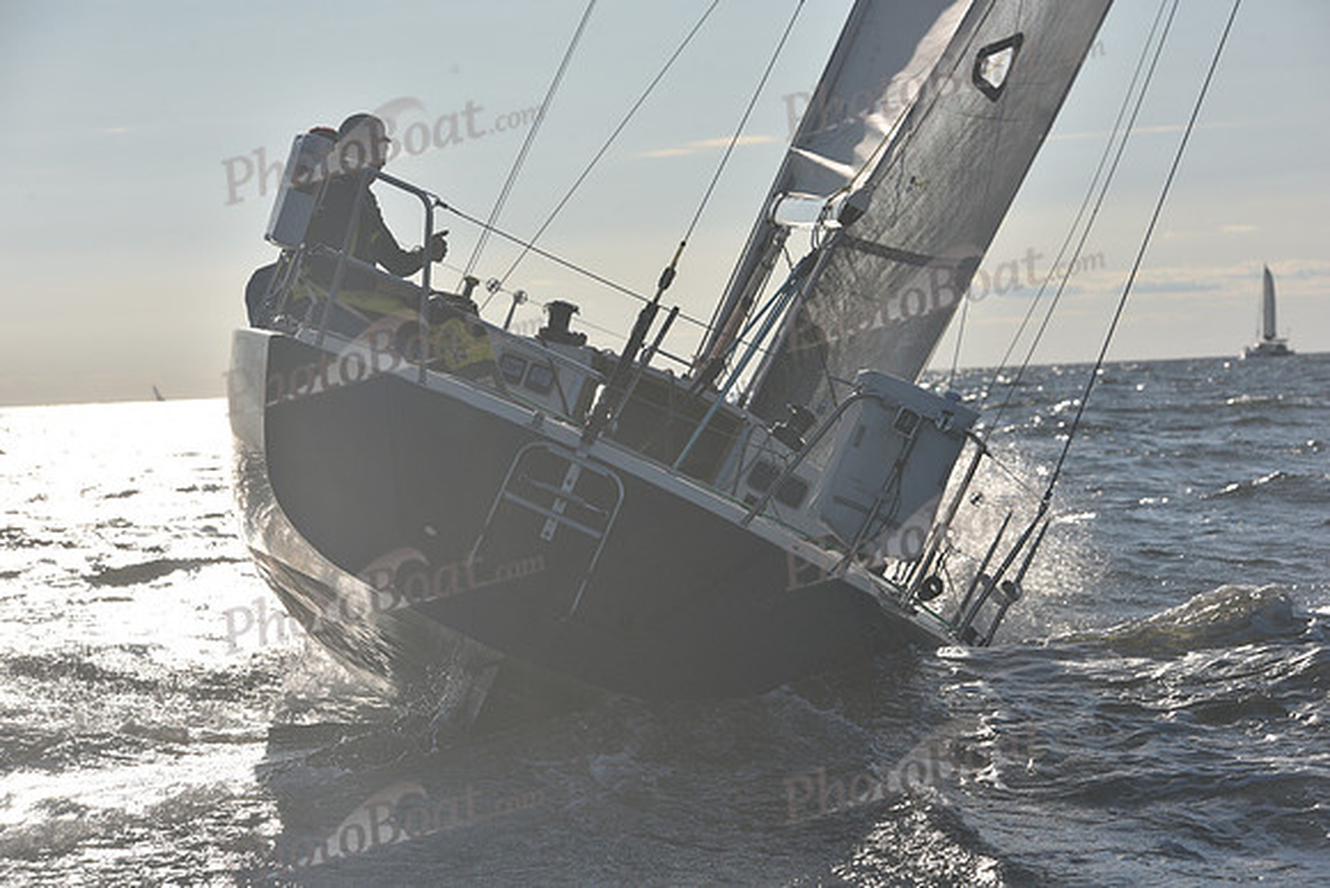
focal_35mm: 130
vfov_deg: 10.6
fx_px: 4804
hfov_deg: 15.8
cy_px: 444
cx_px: 665
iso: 250
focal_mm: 130
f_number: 10
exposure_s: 1/800
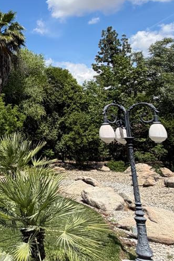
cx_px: -87
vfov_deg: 43.8
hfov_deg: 24.0
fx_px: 319
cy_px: 86
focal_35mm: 44
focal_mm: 2.22
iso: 25
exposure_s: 1/770
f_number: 2.2
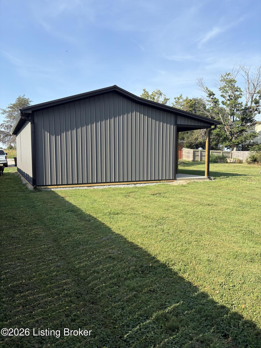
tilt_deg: -4.0
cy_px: 174
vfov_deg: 67.3
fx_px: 261
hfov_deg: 53.1
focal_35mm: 26
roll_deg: -0.8
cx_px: 130
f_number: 1.6
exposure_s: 1/2075
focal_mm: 5.96
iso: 50
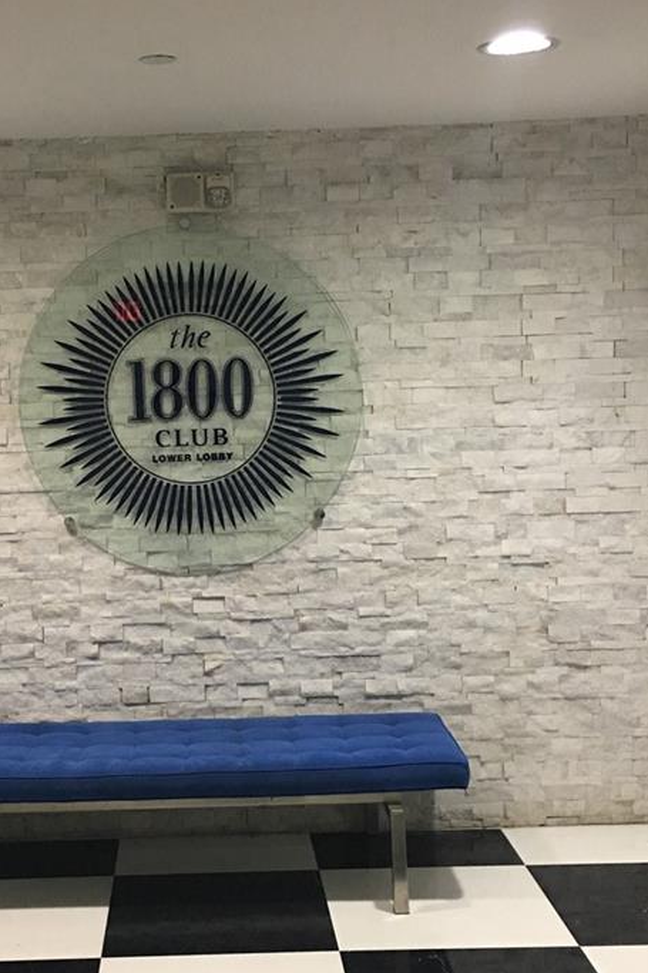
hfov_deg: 25.3
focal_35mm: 53
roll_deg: +2.0
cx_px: 182
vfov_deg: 37.5
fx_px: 1432
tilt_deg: -3.7
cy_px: 509
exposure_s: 1/15
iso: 64
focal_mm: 4.15
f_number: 2.2
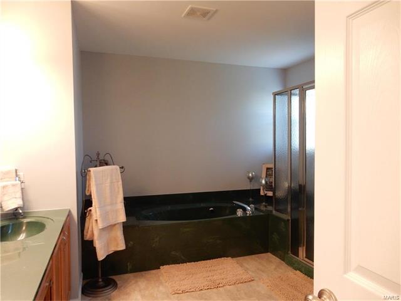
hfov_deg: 69.4
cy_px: 150
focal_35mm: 25
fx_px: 290
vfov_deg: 54.9
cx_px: 200
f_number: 3.7
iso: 280
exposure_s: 1/30
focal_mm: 4.5
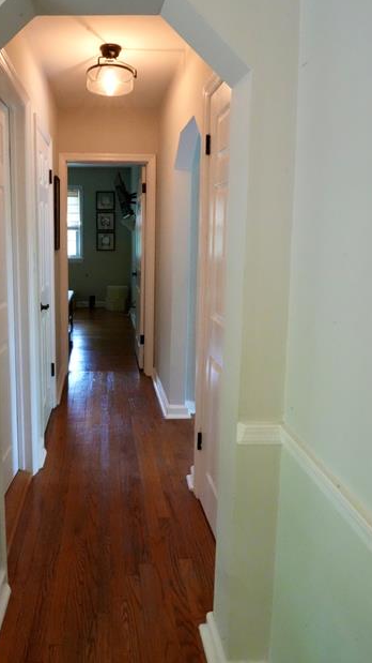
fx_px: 456
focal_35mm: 26
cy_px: 287
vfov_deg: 71.6
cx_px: 110
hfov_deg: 43.4
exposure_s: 1/10
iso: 12800
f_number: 22
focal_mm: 20
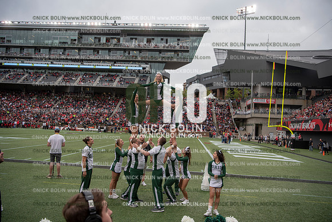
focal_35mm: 32
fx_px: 295
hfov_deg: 58.7
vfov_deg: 41.1
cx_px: 166
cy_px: 111
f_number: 3.5
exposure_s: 1/1000
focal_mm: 32
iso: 250
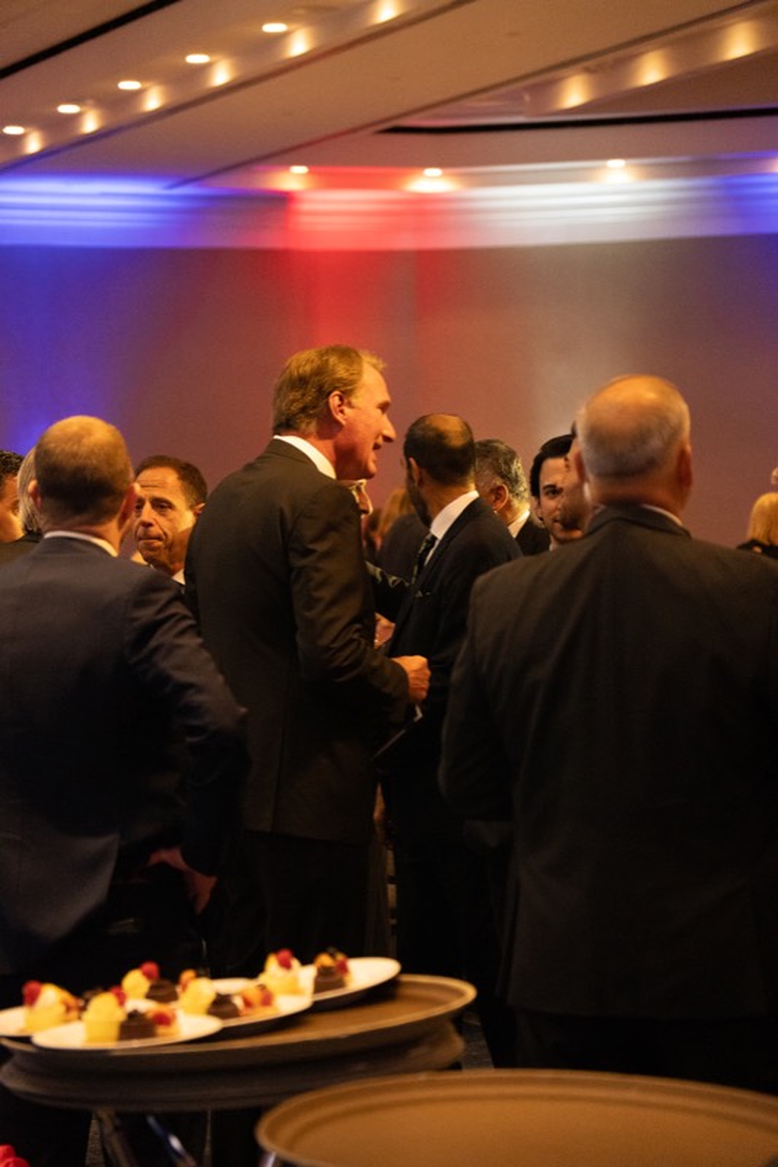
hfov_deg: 13.2
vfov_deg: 19.7
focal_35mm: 104
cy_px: 584
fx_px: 3356
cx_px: 389
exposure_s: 1/100
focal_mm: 69
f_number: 3.2
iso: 6400
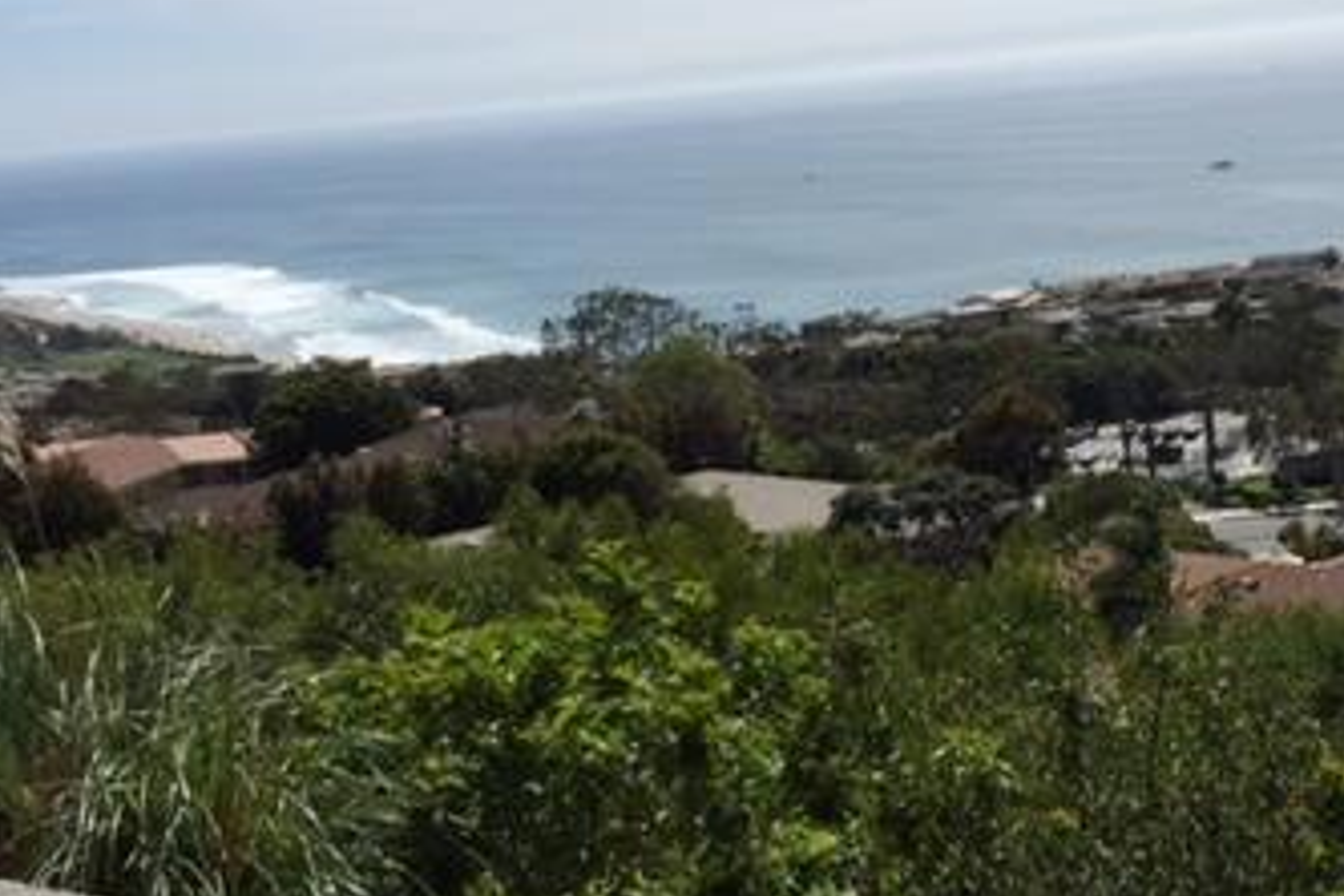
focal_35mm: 58
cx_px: 1094
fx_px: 2165
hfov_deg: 33.4
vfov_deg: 23.4
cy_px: 420
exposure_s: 1/3968
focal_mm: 4.15
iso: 32
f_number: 2.2
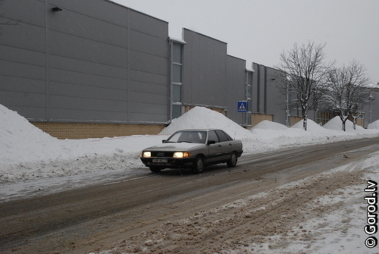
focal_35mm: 46
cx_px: 190
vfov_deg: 29.0
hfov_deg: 42.3
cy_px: 127
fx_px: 490
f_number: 8
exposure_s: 1/90
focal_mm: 31
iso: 800
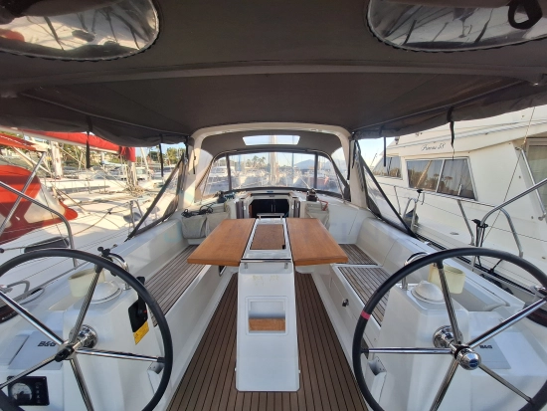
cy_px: 206
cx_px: 274
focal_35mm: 13
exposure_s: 1/750
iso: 40
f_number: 2.2
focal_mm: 1.74
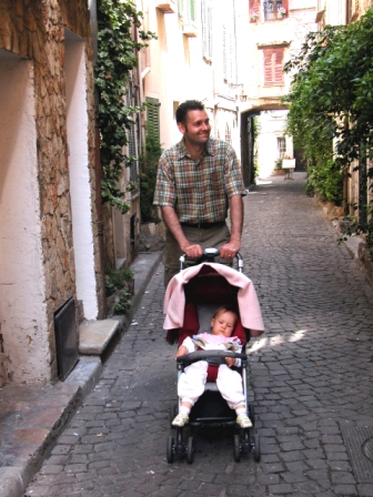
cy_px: 248
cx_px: 186
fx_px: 776
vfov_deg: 35.5
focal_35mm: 54
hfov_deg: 27.0
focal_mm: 13.7
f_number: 3.9
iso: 100
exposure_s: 1/148
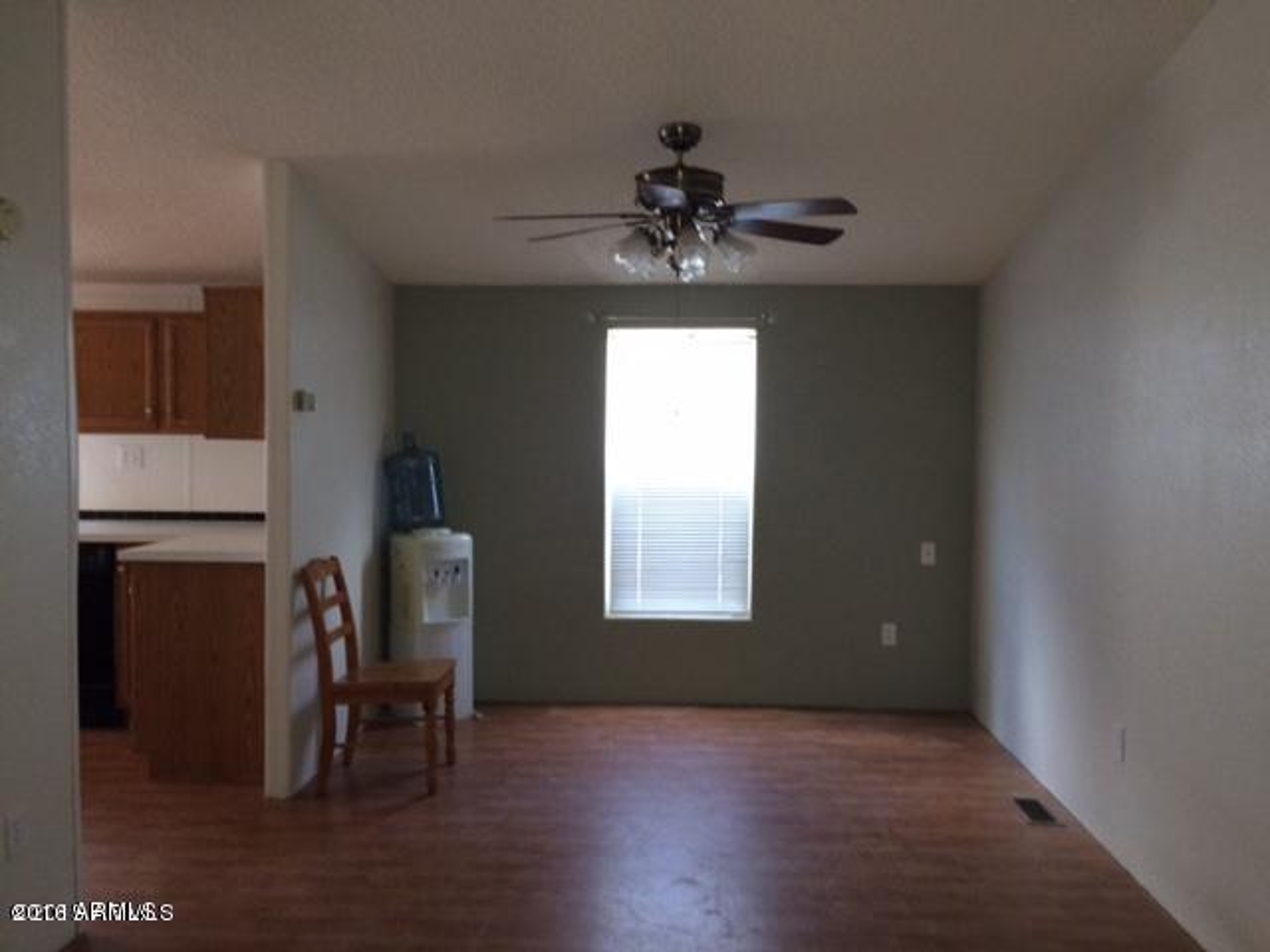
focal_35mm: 29
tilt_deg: -2.6
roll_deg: -0.1
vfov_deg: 48.2
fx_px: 1064
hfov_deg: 61.7
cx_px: 635
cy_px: 476
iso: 200
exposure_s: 1/17
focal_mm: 4.15
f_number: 2.2
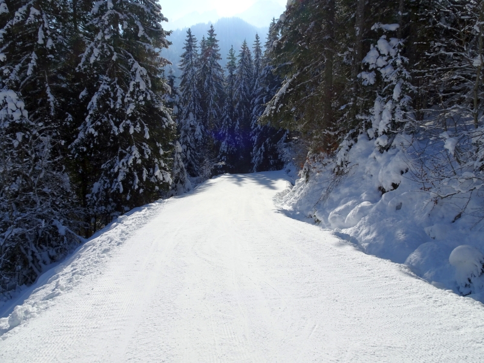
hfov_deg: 71.6
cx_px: 242
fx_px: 336
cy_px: 182
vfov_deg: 56.8
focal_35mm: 24
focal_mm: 4.1
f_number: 3.5
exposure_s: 1/1600
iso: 80
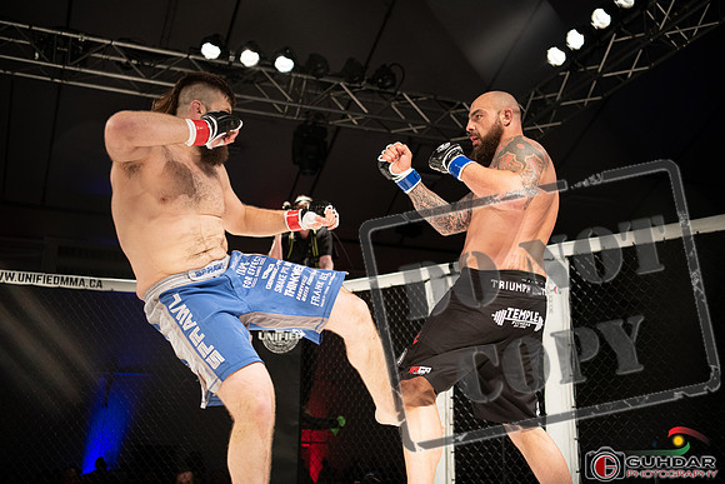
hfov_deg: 42.7
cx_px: 362
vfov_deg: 29.3
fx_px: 927
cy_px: 242
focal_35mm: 46
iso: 1250
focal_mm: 46
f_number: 2.8
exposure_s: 1/1000
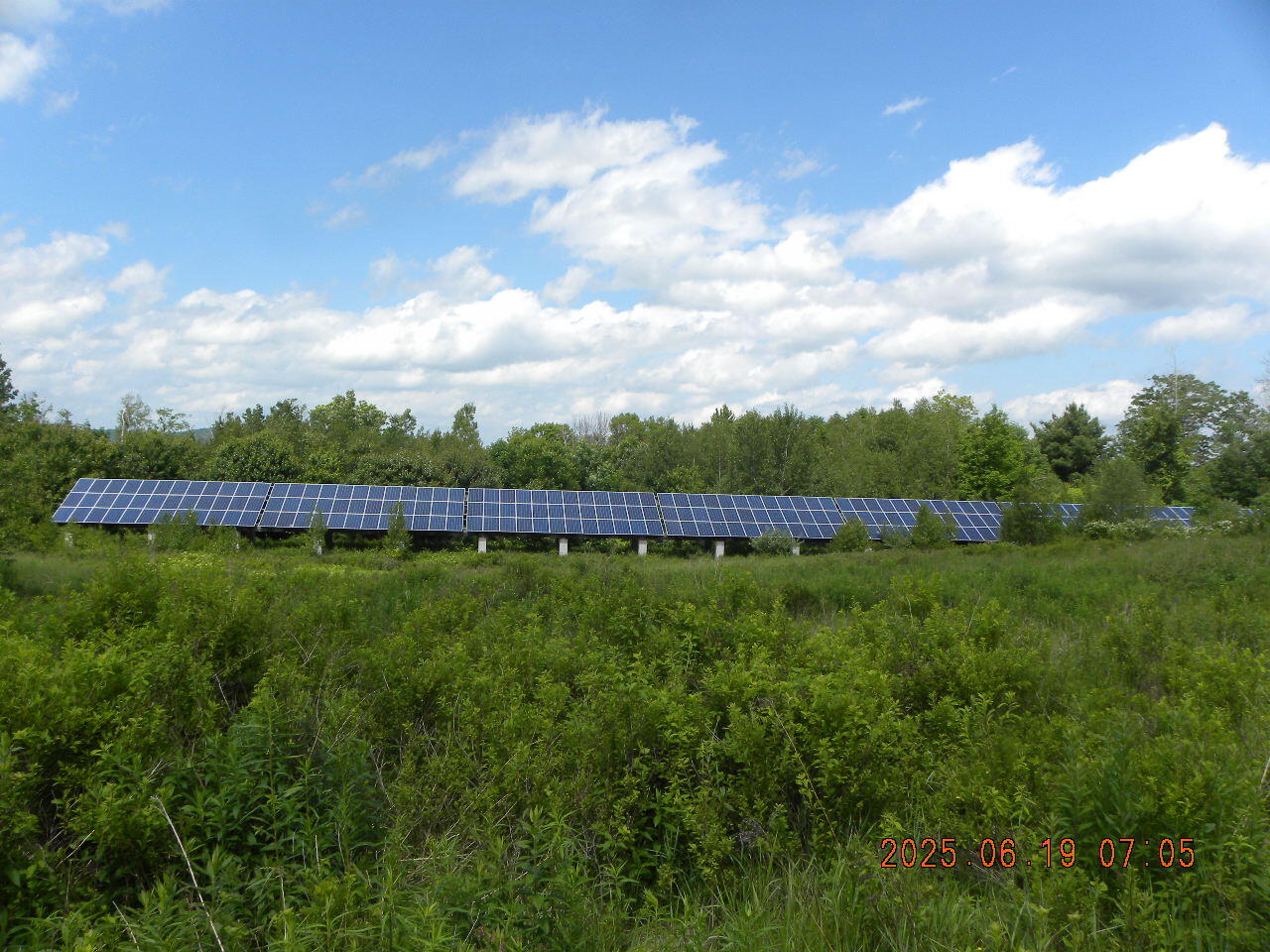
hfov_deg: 67.3
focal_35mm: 26
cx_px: 635
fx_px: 954
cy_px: 476
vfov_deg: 53.1
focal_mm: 4.6
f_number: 5.6
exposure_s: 1/271
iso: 64
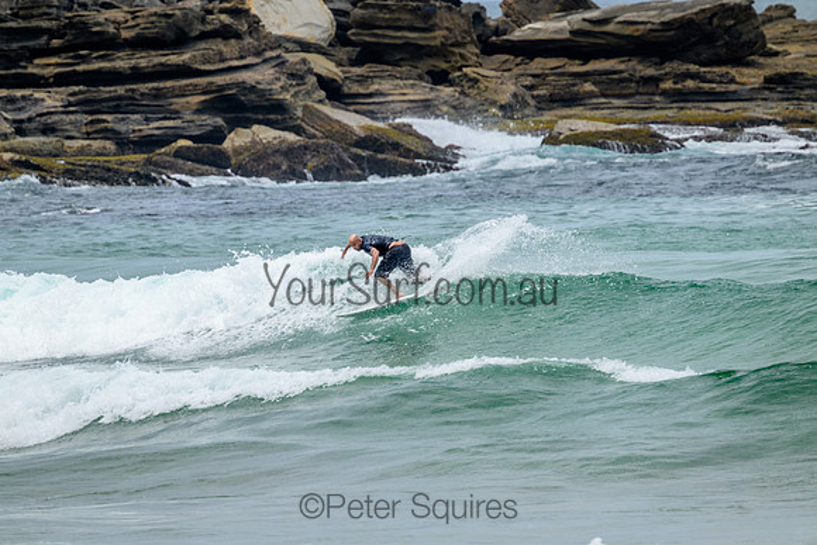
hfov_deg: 2.6
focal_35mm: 800
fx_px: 18159
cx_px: 408
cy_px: 272
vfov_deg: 1.7
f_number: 11
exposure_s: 1/2000
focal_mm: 800
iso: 900
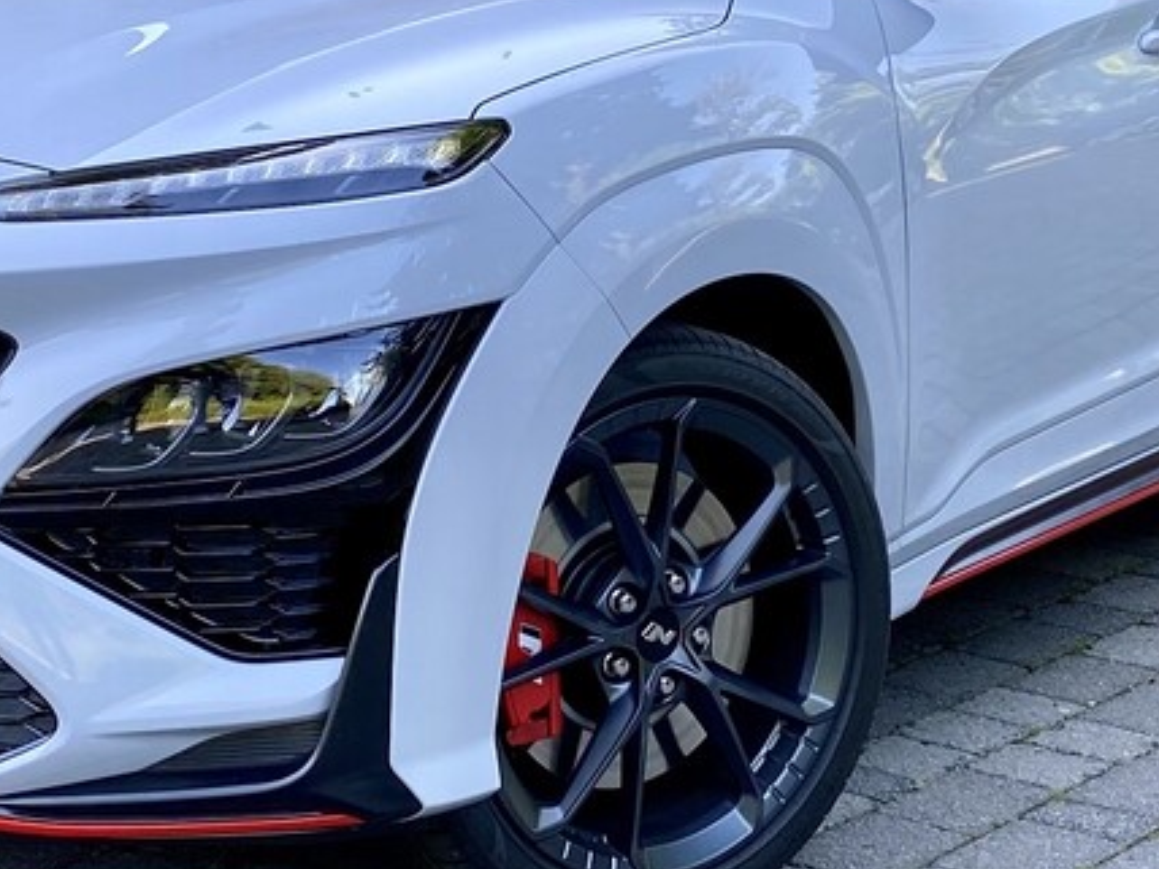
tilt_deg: -2.8
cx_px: 497
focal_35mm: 81
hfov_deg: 24.1
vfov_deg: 18.0
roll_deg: -0.7
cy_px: 149
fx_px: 2712
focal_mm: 4.25
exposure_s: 1/121
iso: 40
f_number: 1.8
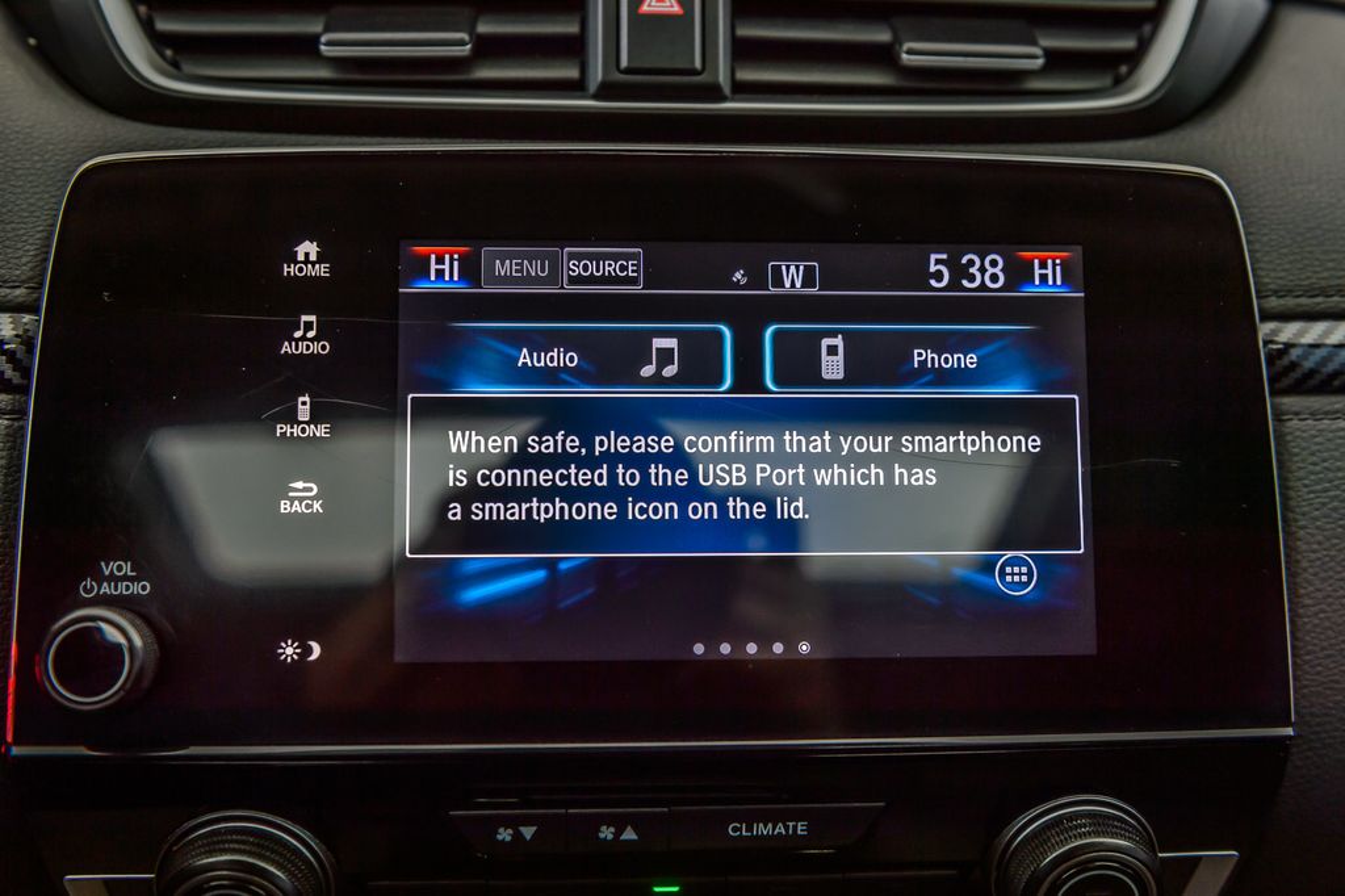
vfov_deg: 35.0
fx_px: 1419
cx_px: 672
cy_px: 448
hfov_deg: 50.7
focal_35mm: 38
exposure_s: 1/80
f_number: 4
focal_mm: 38
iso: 400
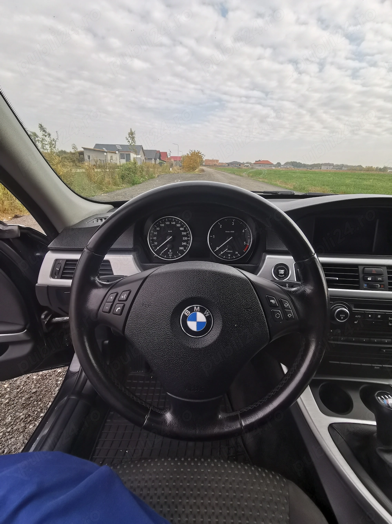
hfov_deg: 78.1
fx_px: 242
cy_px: 262
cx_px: 196
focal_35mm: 16
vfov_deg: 94.5
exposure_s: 1/493
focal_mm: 2.35
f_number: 2.2
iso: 50
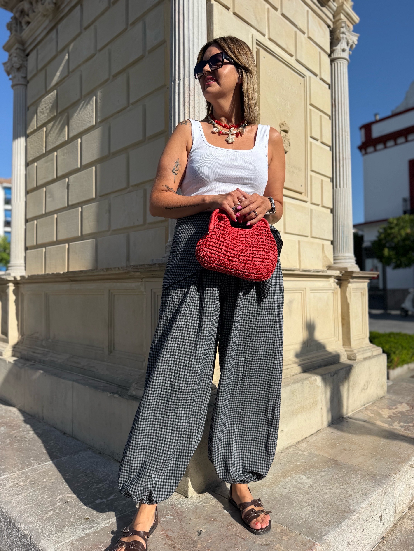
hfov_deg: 56.8
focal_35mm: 24
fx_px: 383
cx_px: 207
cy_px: 276
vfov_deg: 71.6
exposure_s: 1/6711
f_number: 1.78
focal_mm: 6.76
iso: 80
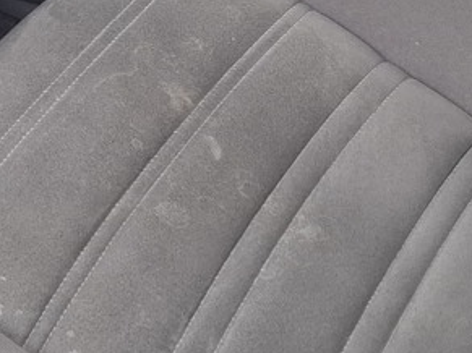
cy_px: -256
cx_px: 128
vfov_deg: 12.1
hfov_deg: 17.2
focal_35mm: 114
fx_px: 1554
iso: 200
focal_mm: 5.54
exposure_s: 1/50
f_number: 1.8
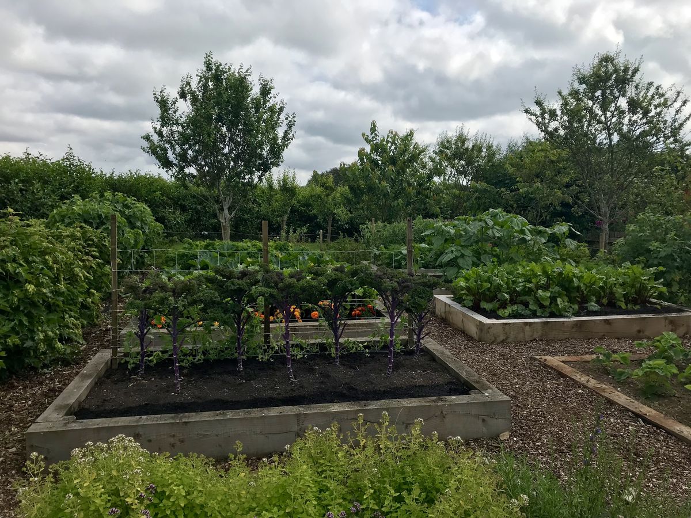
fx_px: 559
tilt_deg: -5.1
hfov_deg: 63.4
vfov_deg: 49.7
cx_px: 346
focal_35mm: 28
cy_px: 259
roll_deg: +0.2
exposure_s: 1/2398
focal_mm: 3.99
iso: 20
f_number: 1.8
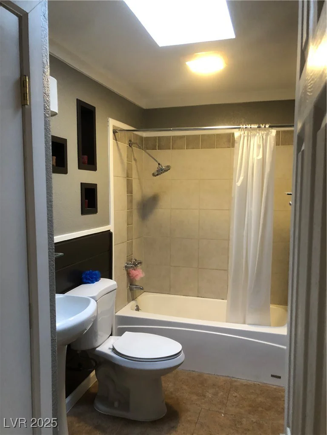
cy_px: 218
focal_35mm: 28
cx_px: 164
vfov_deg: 63.4
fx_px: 353
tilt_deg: -6.5
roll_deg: -1.0
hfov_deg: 49.7
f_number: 1.8
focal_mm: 3.99
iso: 100
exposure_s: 1/15
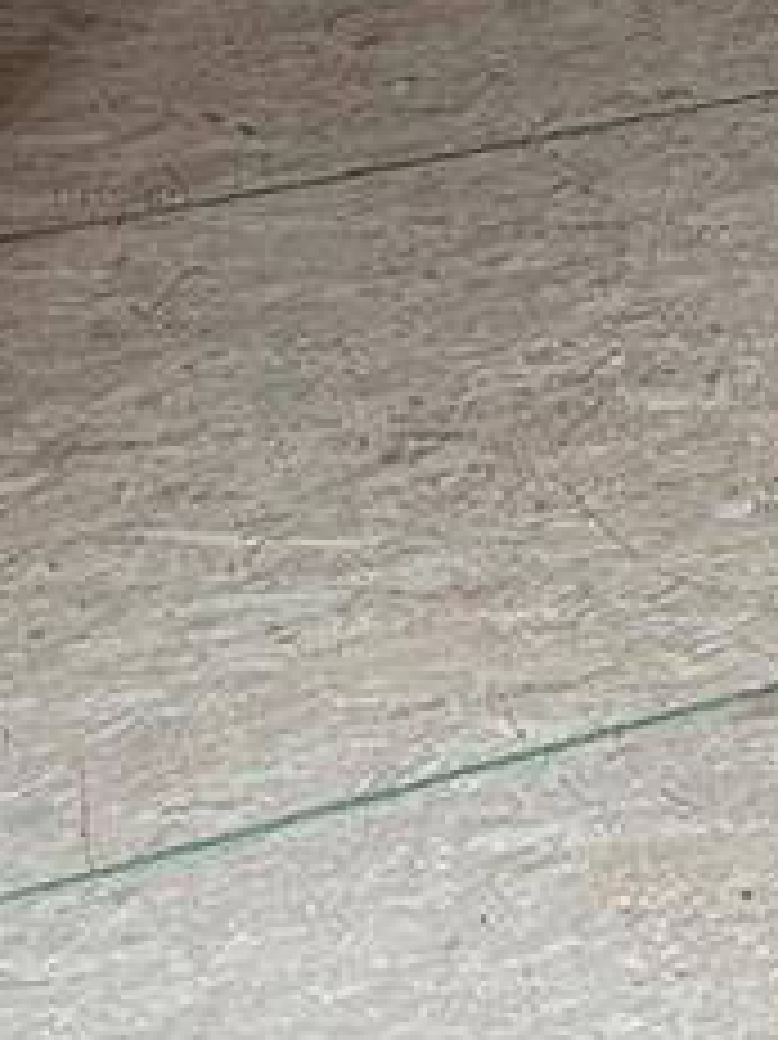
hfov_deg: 10.1
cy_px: -1216
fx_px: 4049
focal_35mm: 135
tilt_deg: -0.5
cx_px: 1569
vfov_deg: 12.4
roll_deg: -0.4
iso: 250
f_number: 1.5
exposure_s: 1/60
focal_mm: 5.7
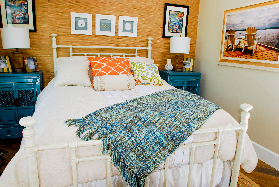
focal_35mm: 26
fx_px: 198
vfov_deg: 50.5
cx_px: 140
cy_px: 94
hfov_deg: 70.4
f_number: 9
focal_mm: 17
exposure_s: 1/60
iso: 400
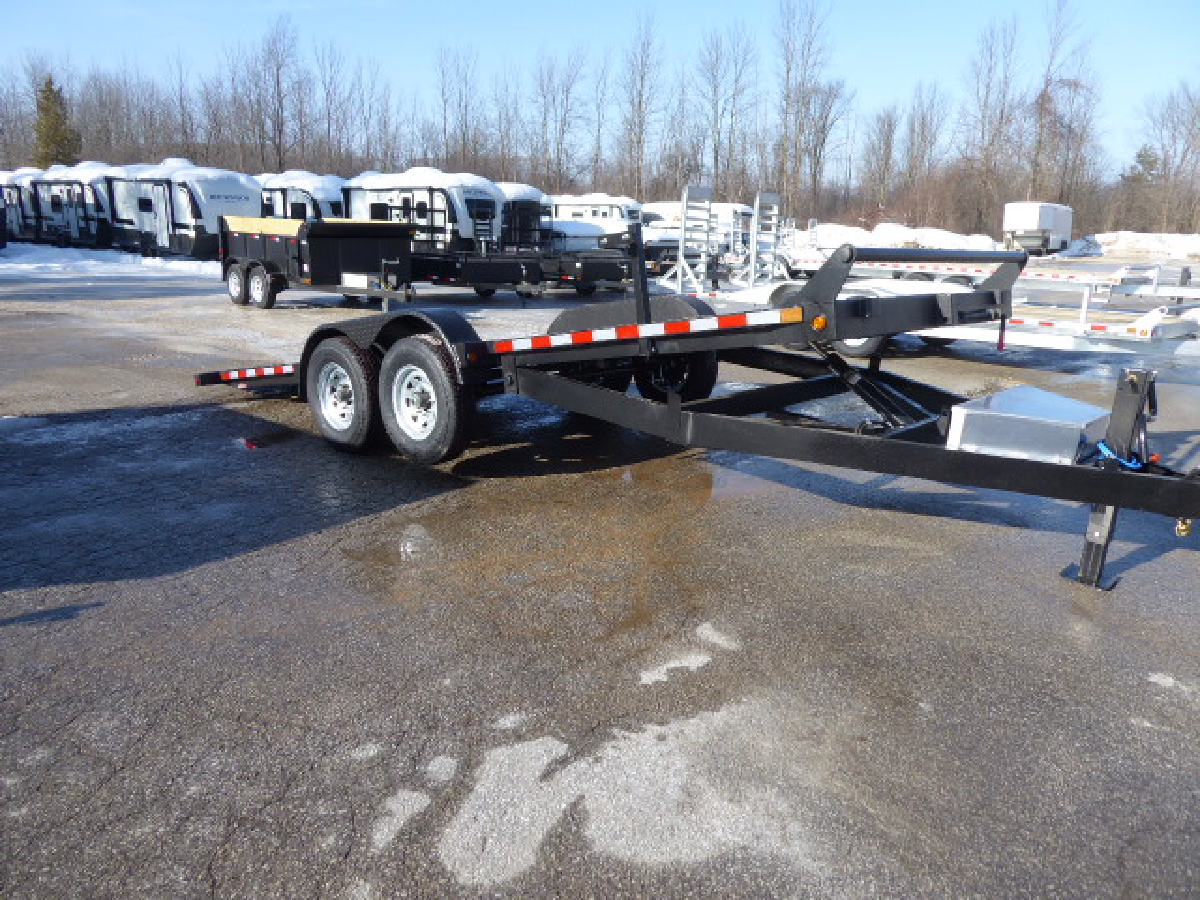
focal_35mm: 24
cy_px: 450
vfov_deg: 56.8
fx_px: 832
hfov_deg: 71.6
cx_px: 600
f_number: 3.3
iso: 80
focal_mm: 4.3
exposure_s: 1/640
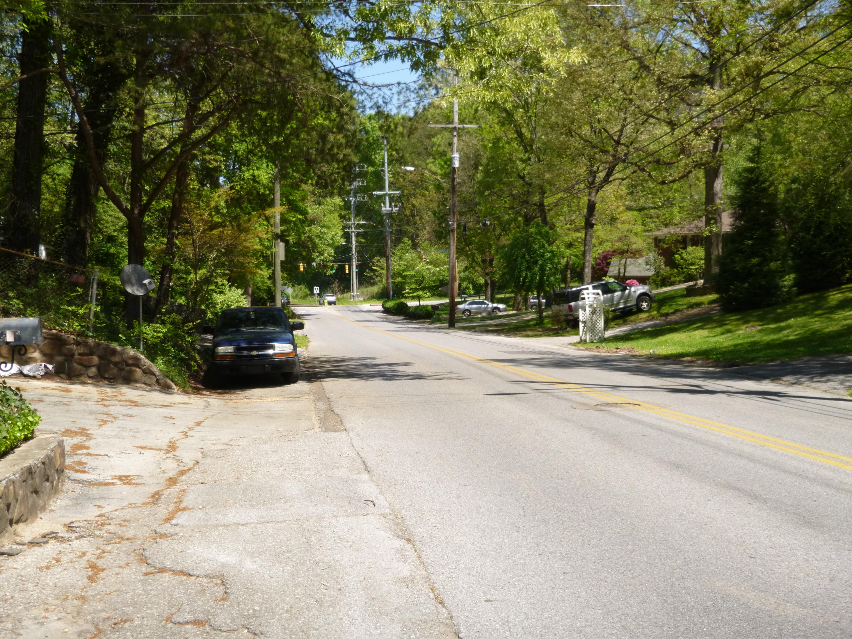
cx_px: 431
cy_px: 327
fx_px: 1034
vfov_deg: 34.3
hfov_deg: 44.8
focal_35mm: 42
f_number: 4.6
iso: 100
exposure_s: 1/320
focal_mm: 7.3
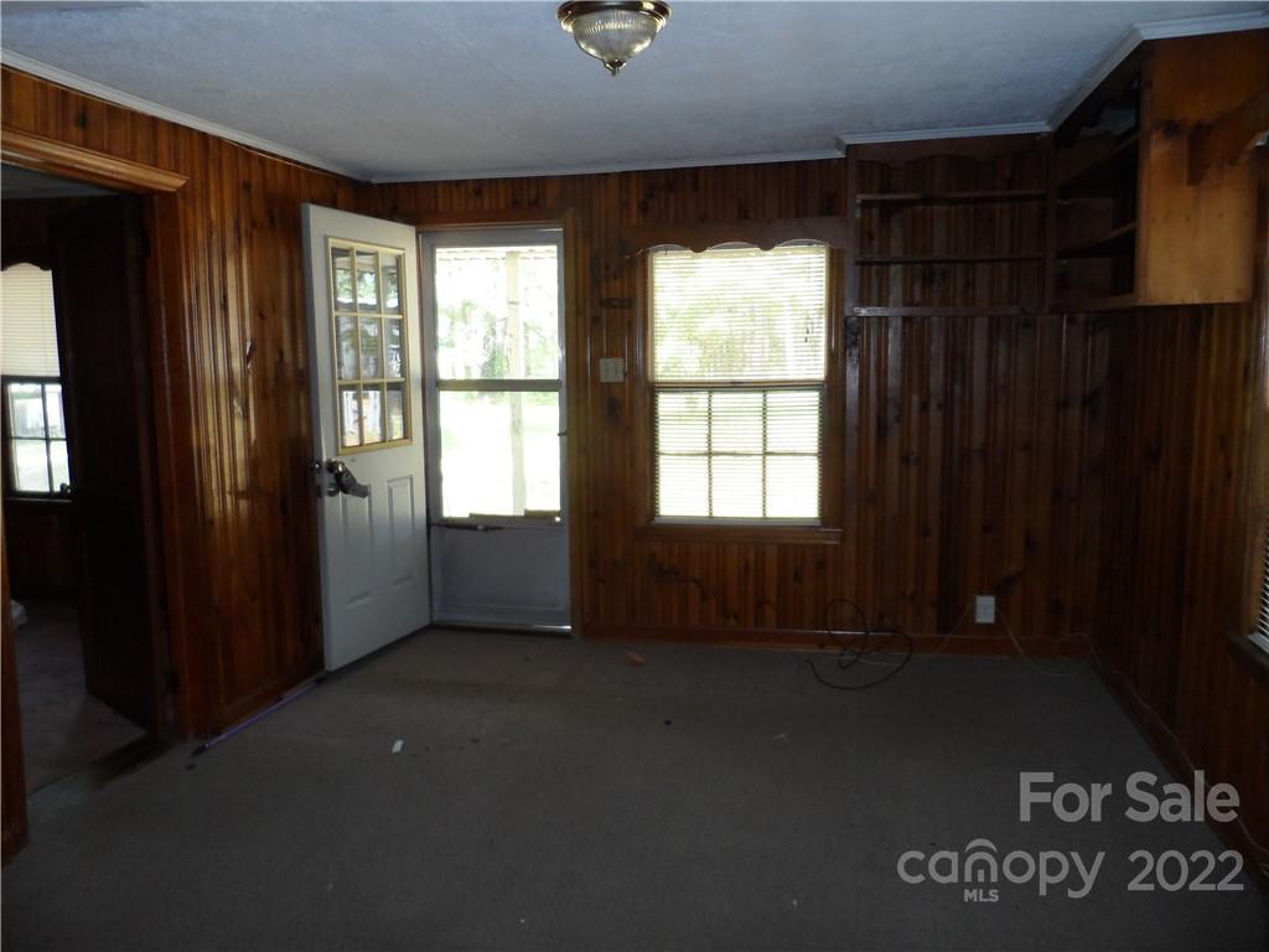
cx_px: 634
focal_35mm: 24
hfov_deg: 71.6
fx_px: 880
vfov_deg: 56.8
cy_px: 476
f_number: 3.2
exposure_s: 1/30
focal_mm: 4
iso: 200
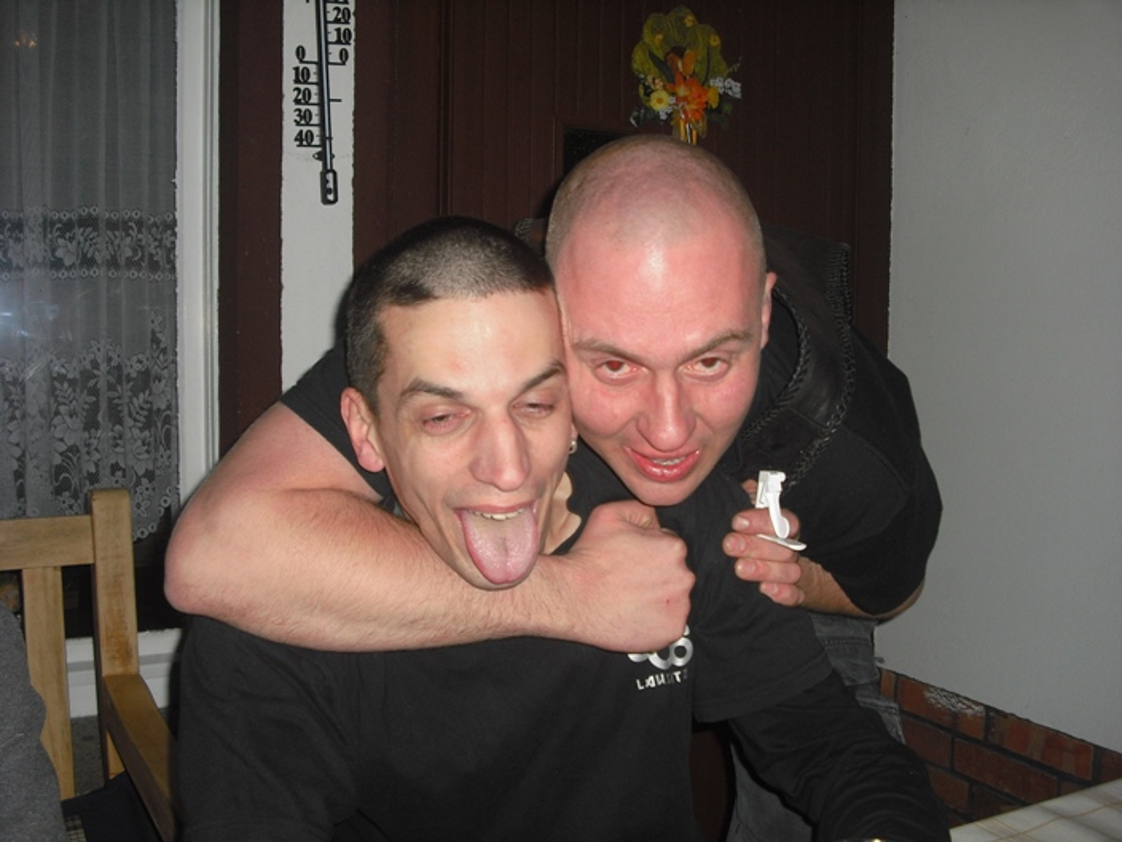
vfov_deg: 37.7
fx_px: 1232
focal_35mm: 38
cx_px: 561
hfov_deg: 49.0
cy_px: 421
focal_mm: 6.2
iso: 100
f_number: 2.8
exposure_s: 1/60
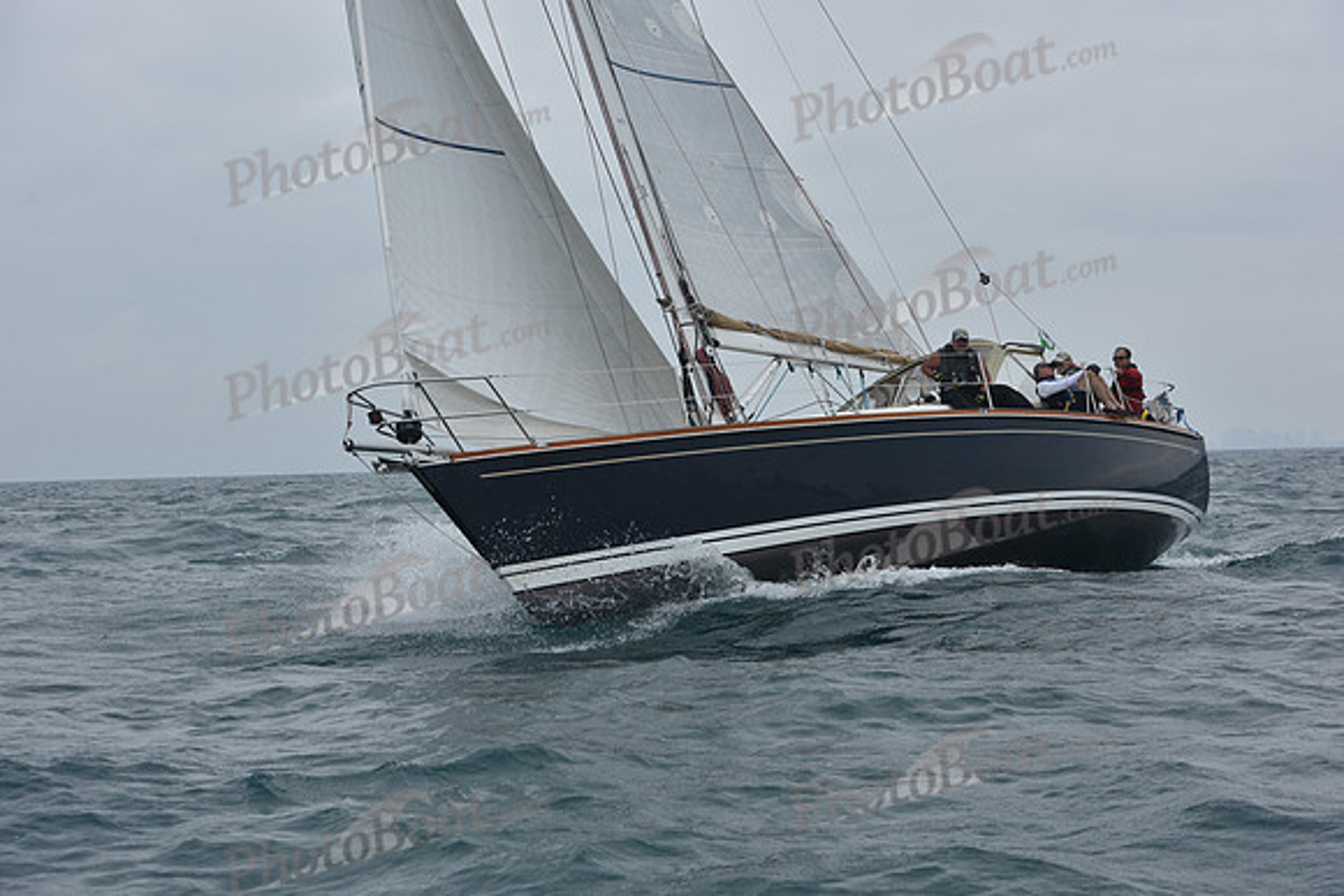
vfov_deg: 19.5
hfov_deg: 28.8
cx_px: 672
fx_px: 2614
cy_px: 448
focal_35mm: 70
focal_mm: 70
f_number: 8
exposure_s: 1/800
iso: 250
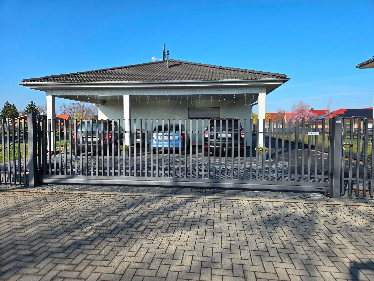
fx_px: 248
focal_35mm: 23
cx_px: 187
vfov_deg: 58.9
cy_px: 140
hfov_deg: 73.9
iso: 50
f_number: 1.8
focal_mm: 5.4
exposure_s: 1/2921
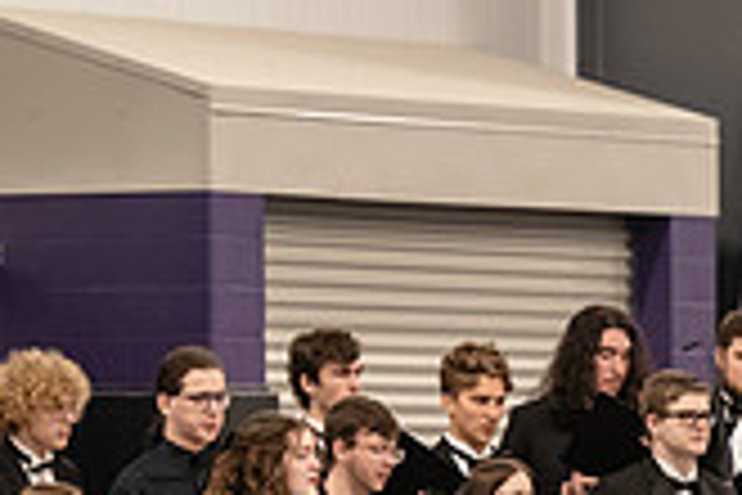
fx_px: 10160
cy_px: 641
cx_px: 953
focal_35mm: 493
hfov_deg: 4.2
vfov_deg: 2.8
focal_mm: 140
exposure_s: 1/200
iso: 3200
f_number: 3.2
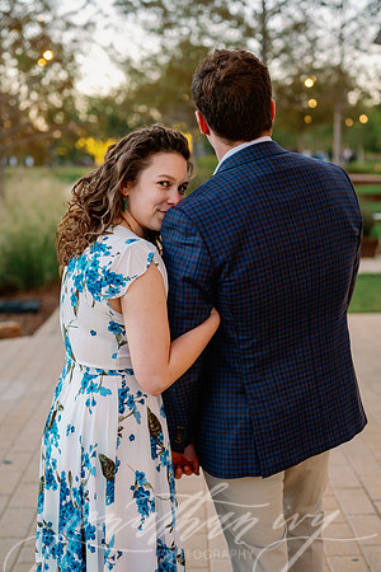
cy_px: 286
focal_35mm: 50
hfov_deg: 27.0
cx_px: 190
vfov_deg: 39.6
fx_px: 794
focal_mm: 50
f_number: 2.8
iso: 1250
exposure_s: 1/250
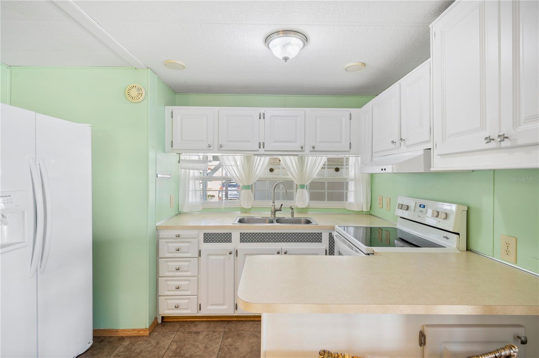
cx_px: 270
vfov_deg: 68.8
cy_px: 179
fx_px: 262
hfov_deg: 91.7
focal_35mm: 18
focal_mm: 17.5
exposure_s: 1/2.5
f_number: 7.1
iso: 320
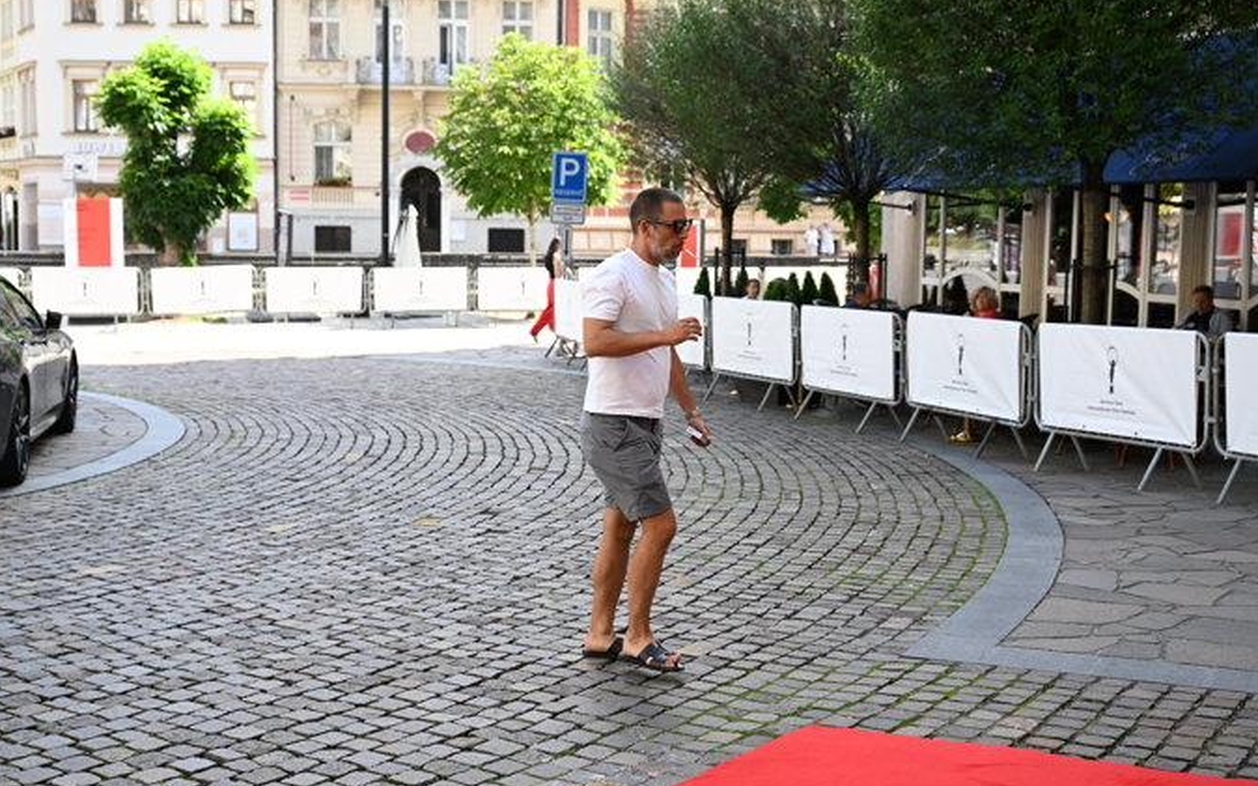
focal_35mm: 48
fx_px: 1645
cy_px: 388
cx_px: 623
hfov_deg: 41.8
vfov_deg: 26.9
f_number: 4.5
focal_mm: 46
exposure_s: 1/1000
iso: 800
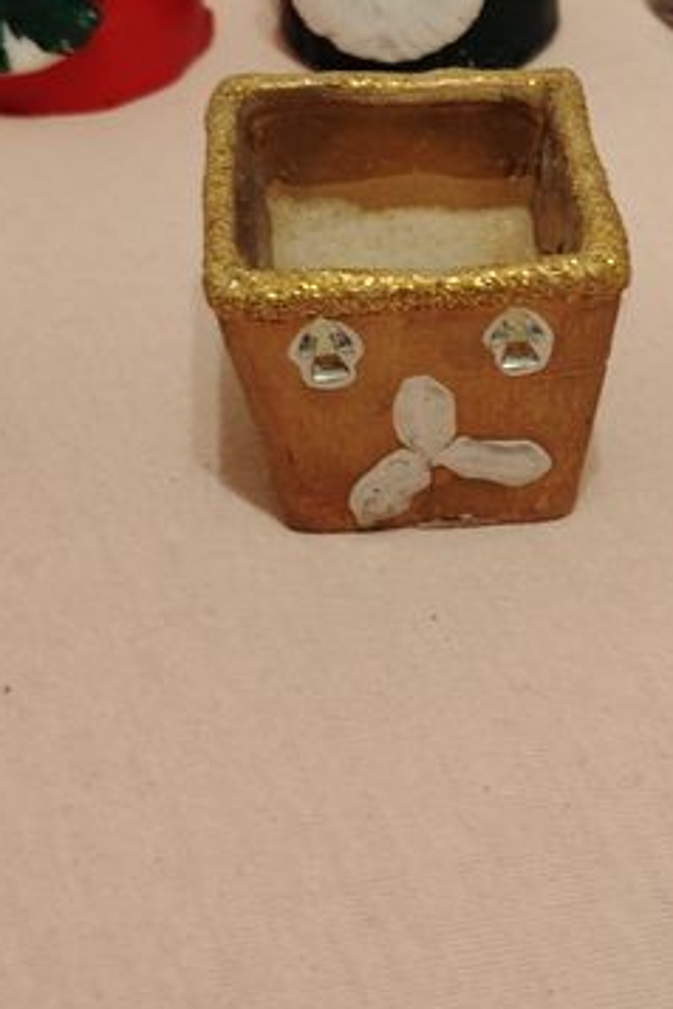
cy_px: 489
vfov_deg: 28.8
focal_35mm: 70
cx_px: 583
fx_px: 1963
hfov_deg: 19.2
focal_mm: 5.25
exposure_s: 1/33.3
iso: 841
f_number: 1.75
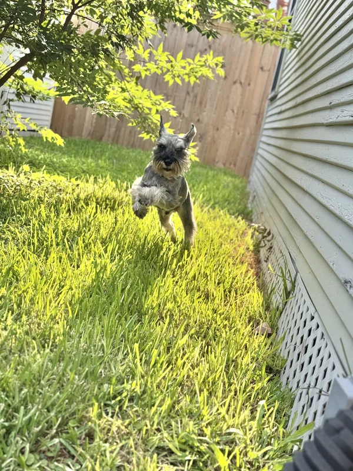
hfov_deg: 30.3
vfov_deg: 39.7
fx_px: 653
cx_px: 176
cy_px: 236
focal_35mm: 48
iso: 64
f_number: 1.78
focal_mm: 6.76
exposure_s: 1/888
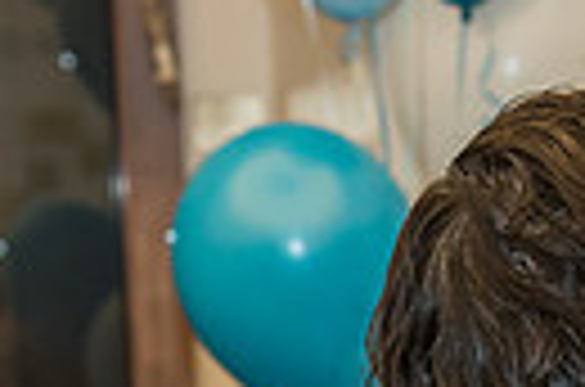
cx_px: 765
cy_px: 493
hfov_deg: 11.2
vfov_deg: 7.6
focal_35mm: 179
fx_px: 2902
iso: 1250
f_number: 4
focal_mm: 40
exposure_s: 1/100
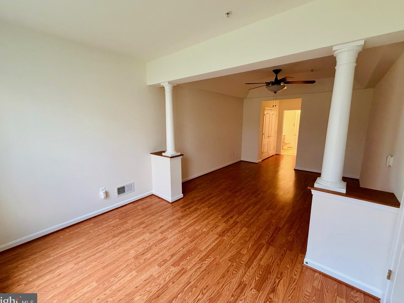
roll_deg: -0.5
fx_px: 175
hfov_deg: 98.2
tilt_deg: -9.5
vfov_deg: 81.8
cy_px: 148
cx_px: 201
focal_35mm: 15
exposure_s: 1/60
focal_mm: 2.22
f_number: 2.2
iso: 320
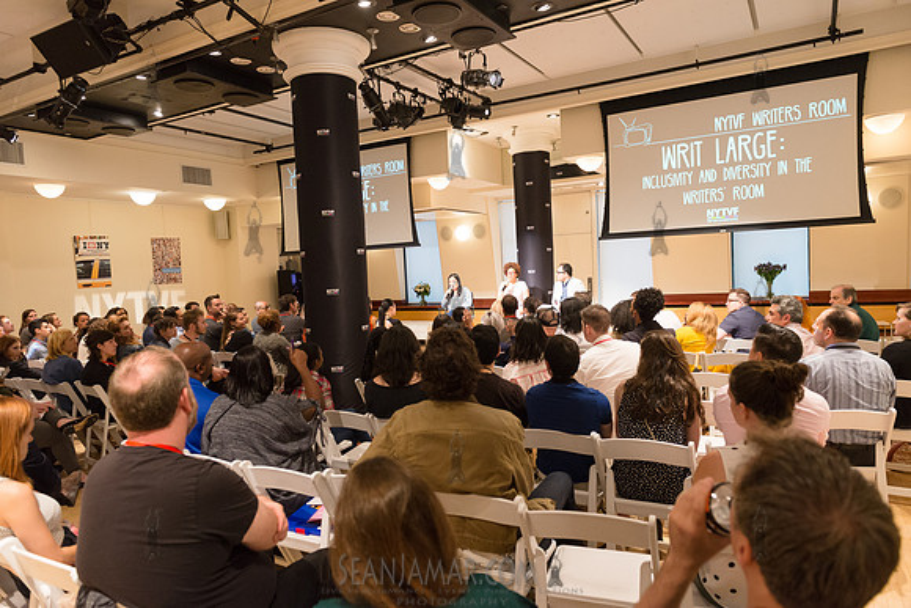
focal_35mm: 24
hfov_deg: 73.7
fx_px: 607
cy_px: 304
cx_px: 456
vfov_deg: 53.2
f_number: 4
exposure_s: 1/80
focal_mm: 24
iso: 2500
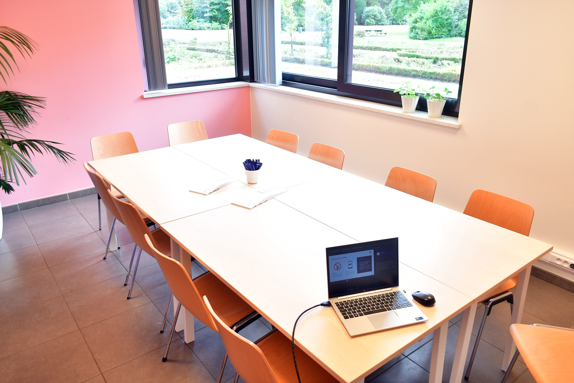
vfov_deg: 47.9
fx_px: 430
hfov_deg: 67.4
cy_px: 192
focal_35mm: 27
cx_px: 287
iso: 640
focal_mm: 18
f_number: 4
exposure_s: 1/100
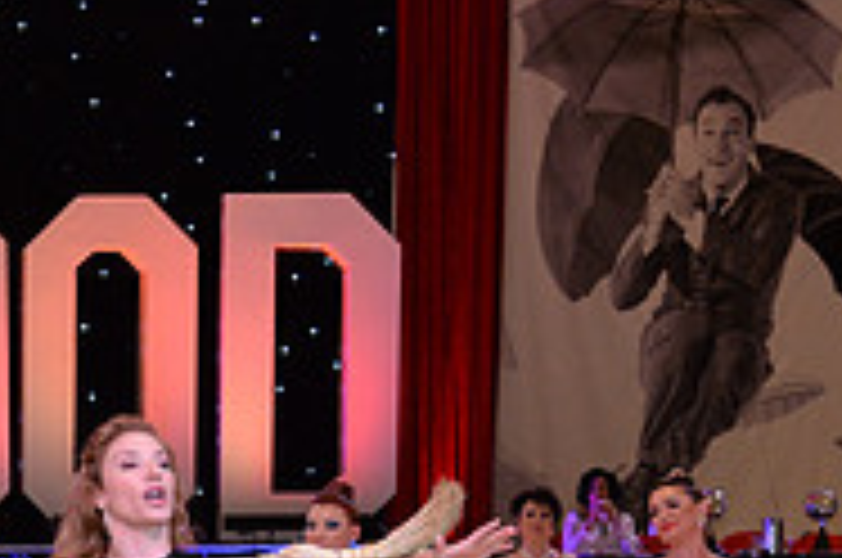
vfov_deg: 11.3
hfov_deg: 16.4
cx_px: -248
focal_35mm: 118
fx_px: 2755
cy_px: 713
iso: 1250
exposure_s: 1/250
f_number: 4.5
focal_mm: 38
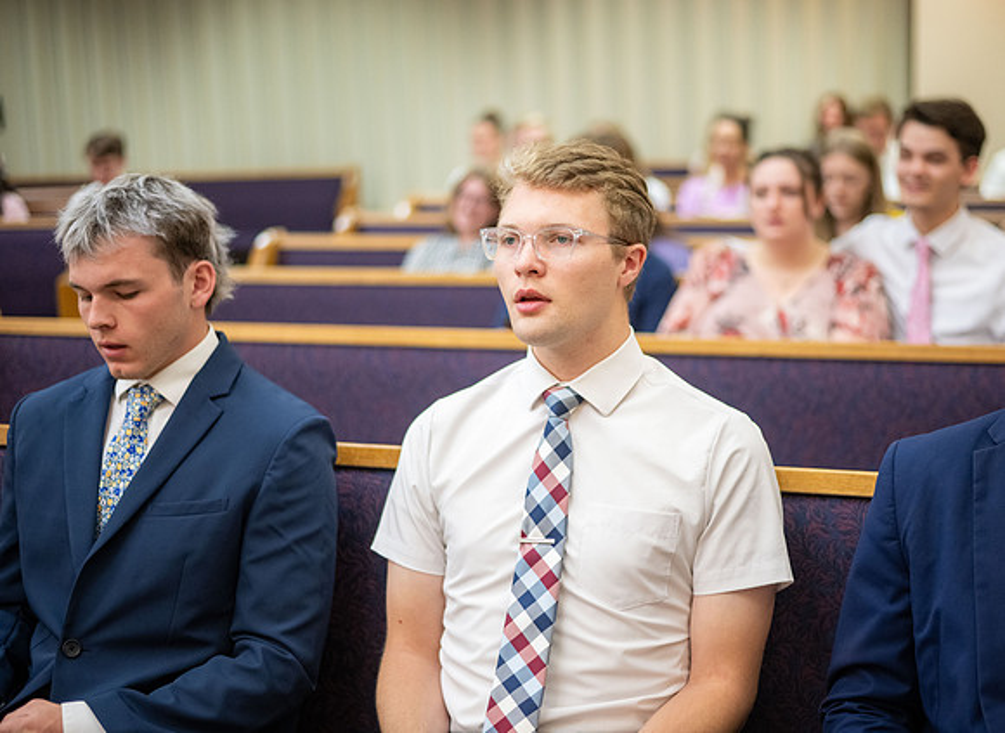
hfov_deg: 36.2
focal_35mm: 53
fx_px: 1537
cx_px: 553
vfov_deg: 26.8
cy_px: 364
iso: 1600
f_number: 1.8
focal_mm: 50
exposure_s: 1/320
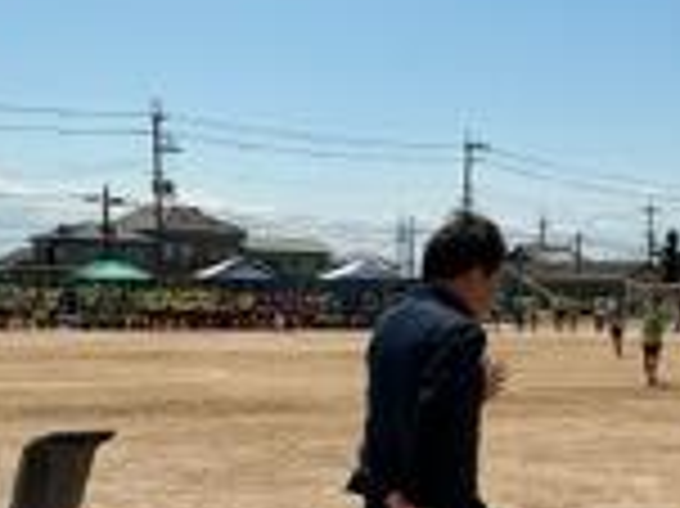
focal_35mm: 77
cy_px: 459
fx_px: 1511
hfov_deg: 25.1
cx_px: 491
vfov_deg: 18.8
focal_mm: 3
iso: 25
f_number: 1.8
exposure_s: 1/4405
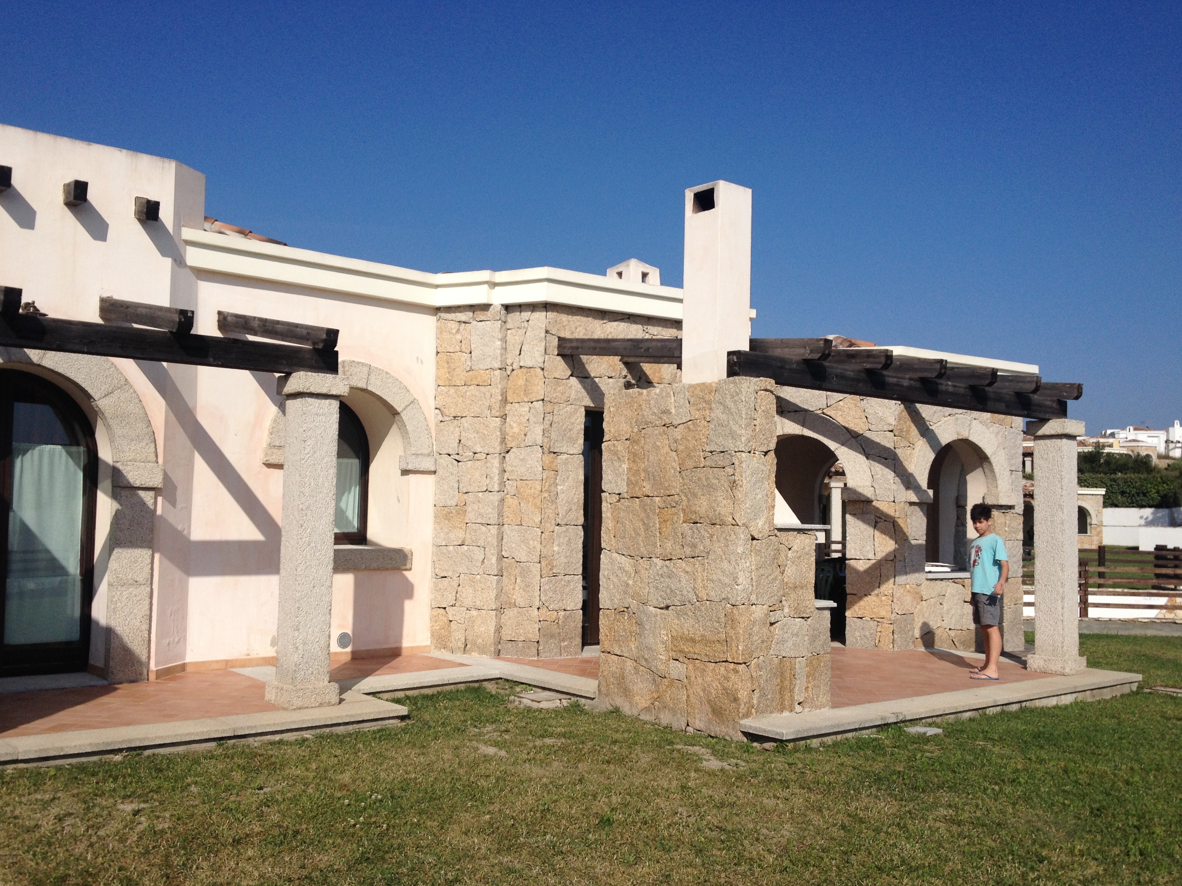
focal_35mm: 36
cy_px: 447
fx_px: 1229
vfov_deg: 39.7
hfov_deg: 51.4
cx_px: 590
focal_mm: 4.28
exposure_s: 1/3953
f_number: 2.4
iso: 50
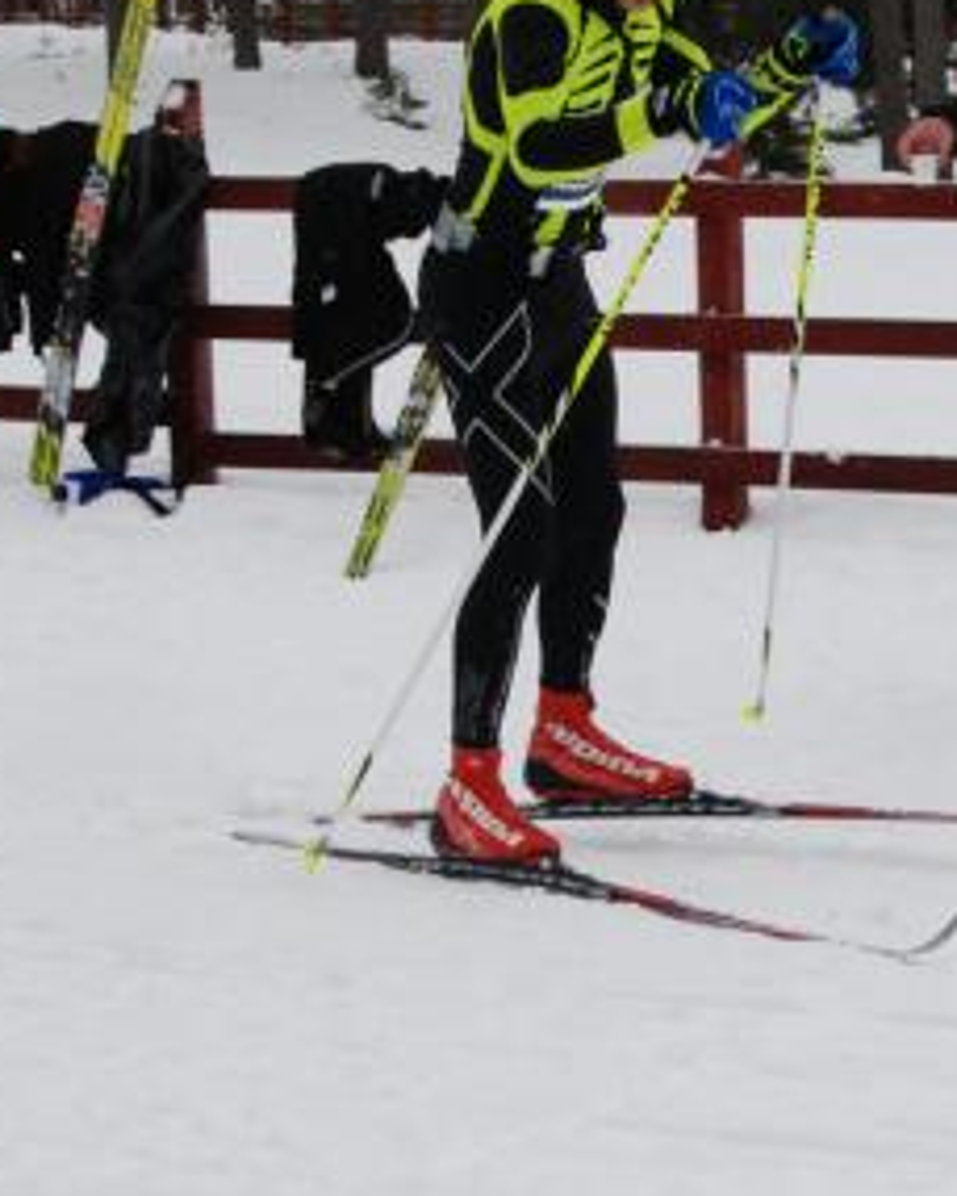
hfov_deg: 10.7
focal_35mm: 142
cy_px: 657
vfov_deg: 13.6
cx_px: 1074
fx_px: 5025
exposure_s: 1/500
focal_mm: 36
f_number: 11
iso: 800
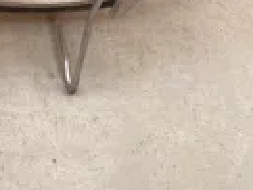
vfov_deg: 10.8
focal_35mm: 126
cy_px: -188
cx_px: -234
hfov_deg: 13.6
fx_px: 921
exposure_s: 1/630
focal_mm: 4.25
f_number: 1.8
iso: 32
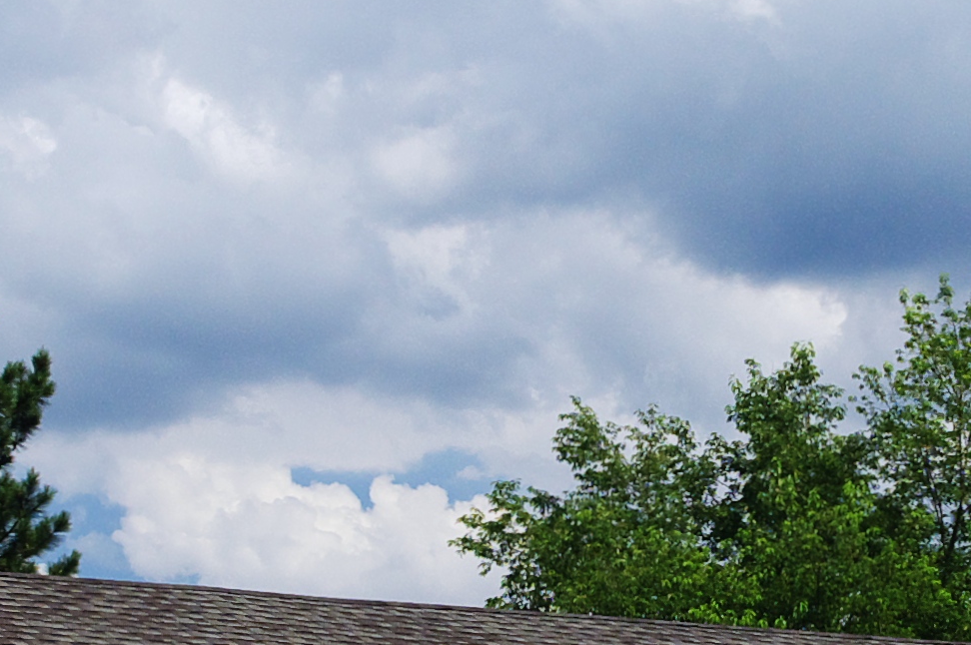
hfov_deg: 13.7
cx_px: 710
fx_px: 4015
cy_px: 384
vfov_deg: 9.2
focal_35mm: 149
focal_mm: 23.13
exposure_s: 1/800
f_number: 5.6
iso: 200
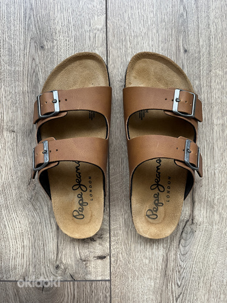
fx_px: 227
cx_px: 114
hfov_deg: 53.1
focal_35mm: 26
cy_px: 152
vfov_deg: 67.3
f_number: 1.6
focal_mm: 5.1
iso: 160
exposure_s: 1/60
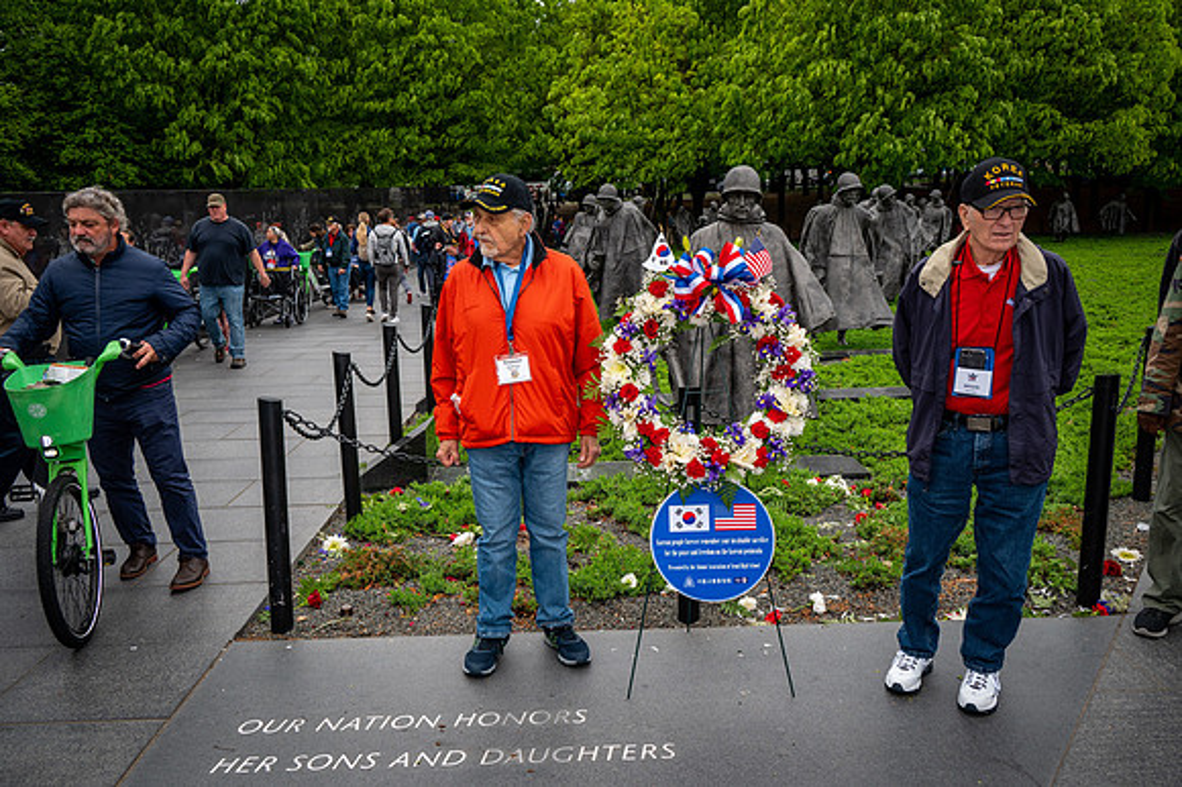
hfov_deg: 62.0
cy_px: 394
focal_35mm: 30
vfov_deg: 43.6
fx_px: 984
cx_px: 591
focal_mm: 30
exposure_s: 1/640
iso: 1250
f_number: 8
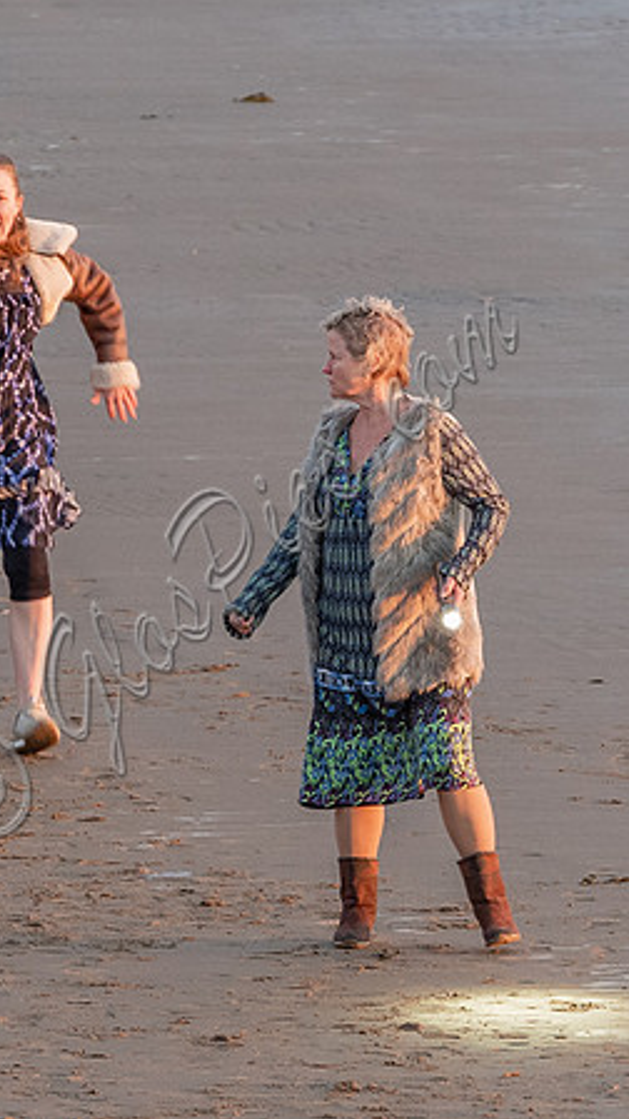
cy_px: 748
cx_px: 683
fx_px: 26923
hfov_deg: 1.3
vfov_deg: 2.4
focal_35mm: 908
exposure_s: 1/160
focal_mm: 200
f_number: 5.6
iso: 640
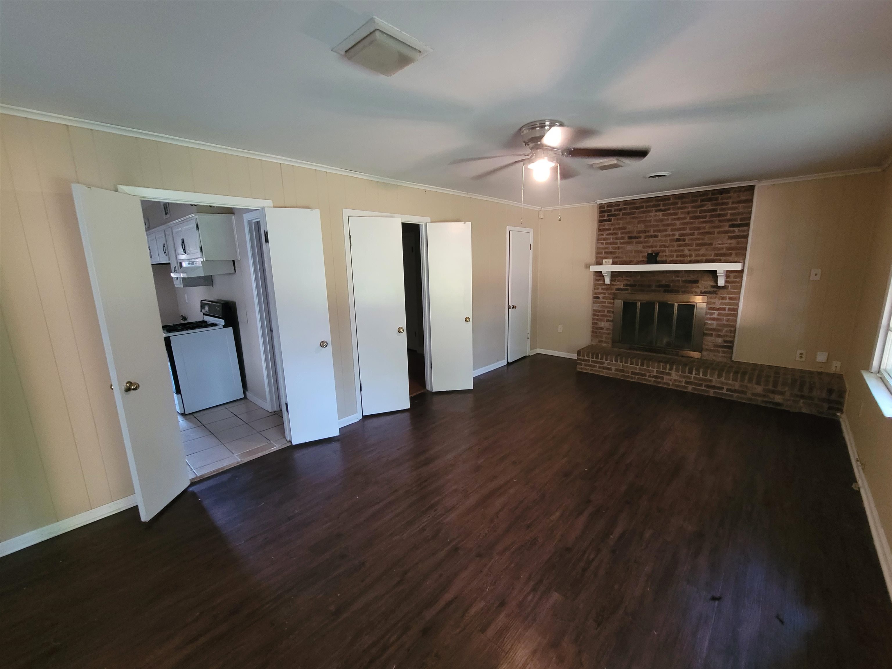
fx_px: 335
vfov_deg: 89.9
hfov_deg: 106.2
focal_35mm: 13
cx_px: 446
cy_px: 334
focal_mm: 2.2
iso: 640
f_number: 2.2
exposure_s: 1/24
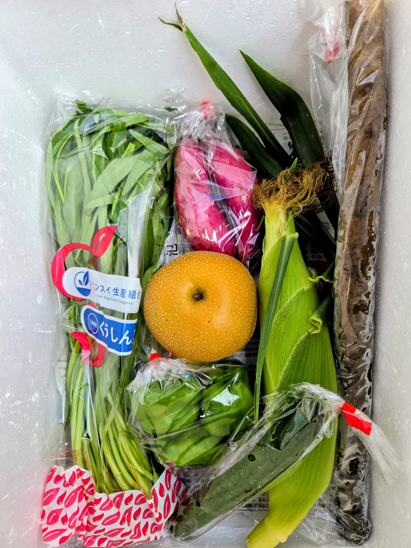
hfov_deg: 58.9
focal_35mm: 23
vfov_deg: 73.9
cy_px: 274
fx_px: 364
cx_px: 206
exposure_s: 1/709
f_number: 1.8
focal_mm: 5.4
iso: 80
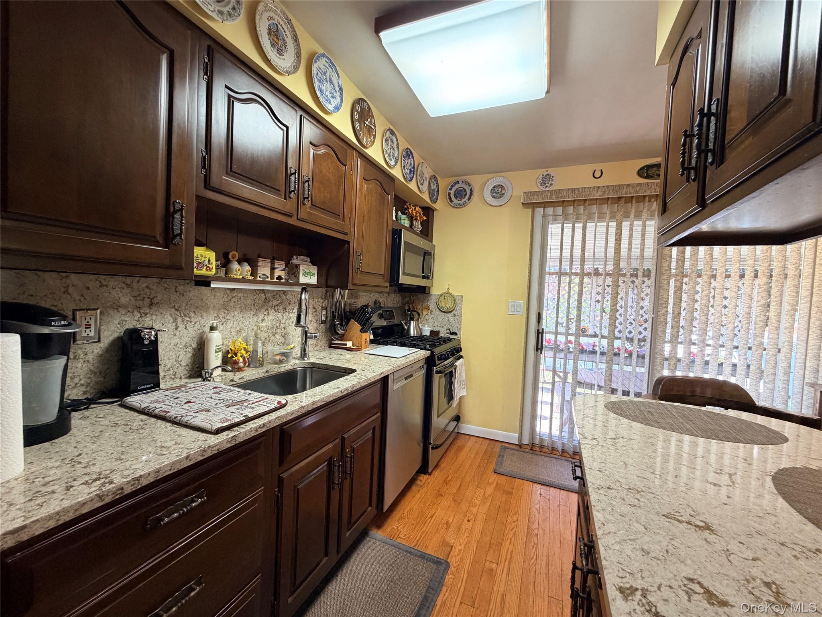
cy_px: 308
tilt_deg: -2.2
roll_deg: -2.4
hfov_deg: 102.1
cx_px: 411
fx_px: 332
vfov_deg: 85.7
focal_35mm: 14
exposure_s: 1/60
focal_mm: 2.22
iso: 250
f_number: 2.2
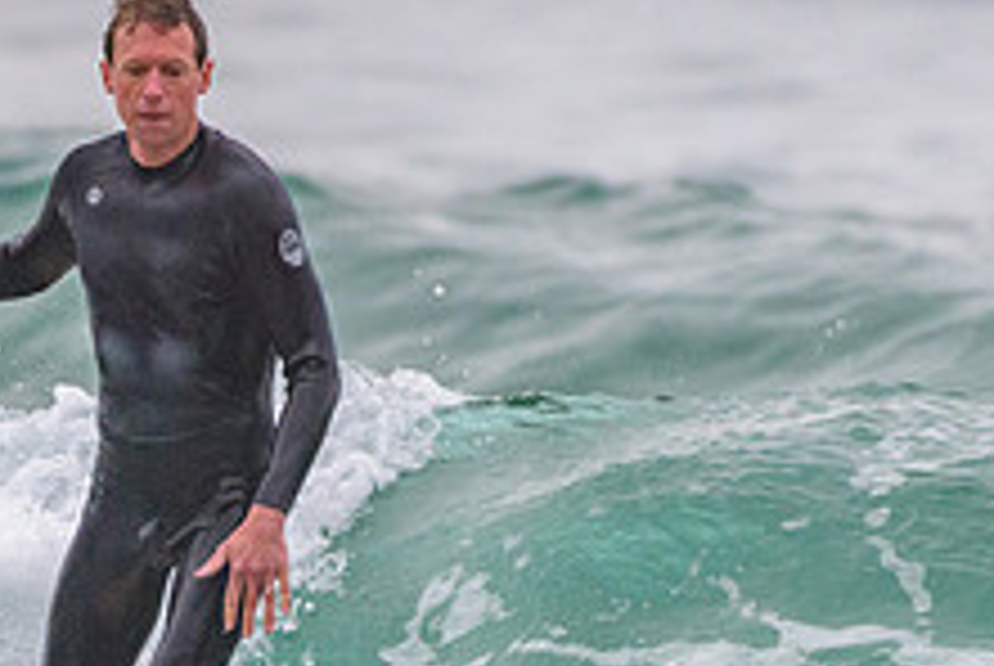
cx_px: 47
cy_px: 649
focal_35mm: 1607
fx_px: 44429
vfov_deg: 0.9
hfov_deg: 1.3
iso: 900
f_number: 5.6
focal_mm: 500
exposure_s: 1/1250
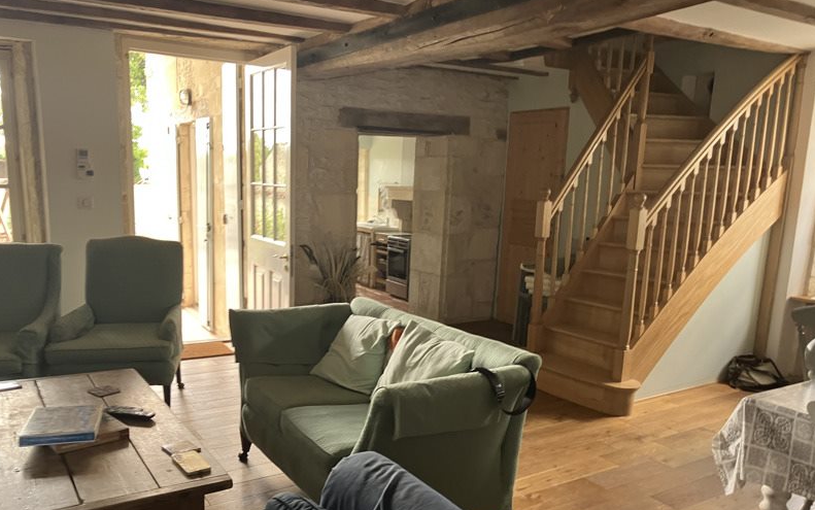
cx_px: 407
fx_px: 667
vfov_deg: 41.7
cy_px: 303
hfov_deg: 62.9
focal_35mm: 30
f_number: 1.8
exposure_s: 1/66
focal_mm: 3.99
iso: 80
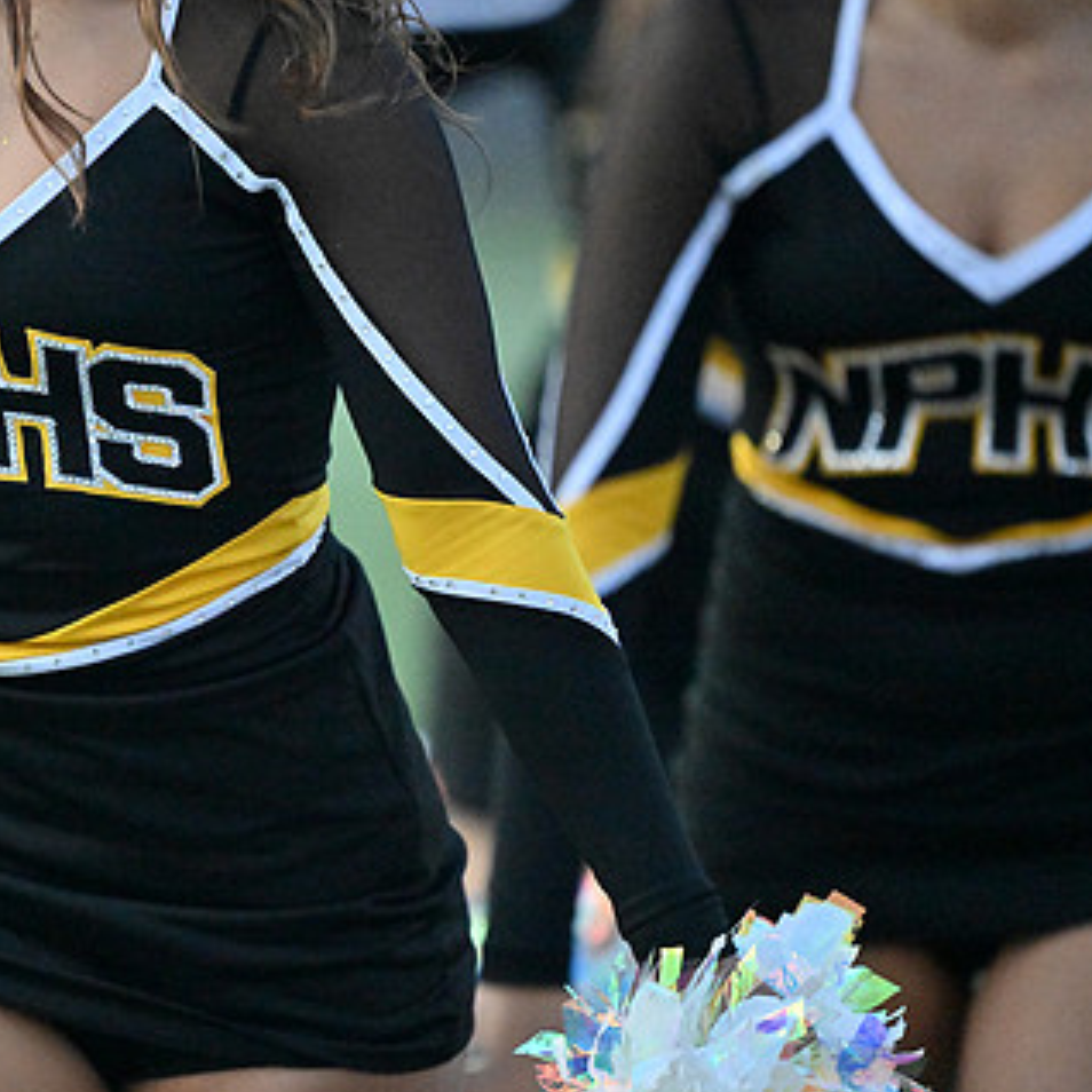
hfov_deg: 2.8
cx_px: 106
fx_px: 22128
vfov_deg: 2.8
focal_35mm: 620
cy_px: 572
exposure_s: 1/32000
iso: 5600
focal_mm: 400
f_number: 2.8
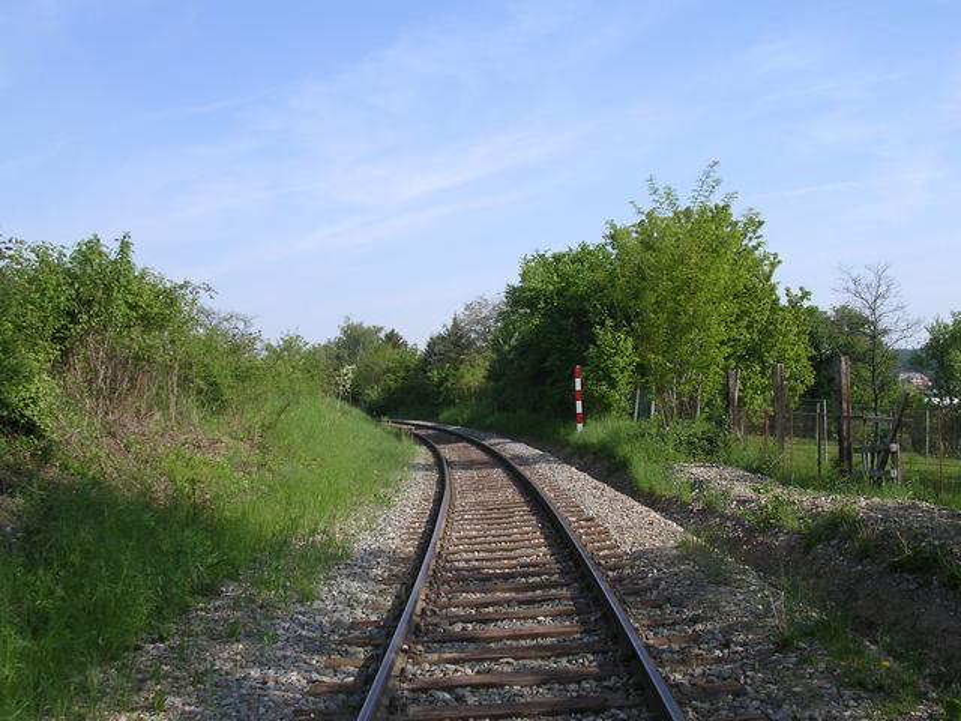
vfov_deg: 37.7
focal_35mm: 38
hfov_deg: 49.0
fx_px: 1055
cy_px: 360
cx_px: 480
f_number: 5.6
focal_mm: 5.8
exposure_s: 1/209
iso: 100
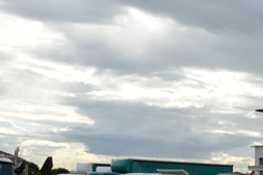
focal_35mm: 85
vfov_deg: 15.1
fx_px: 621
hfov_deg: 17.5
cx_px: 519
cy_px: 245
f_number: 8
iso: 140
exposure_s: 1/250
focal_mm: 21
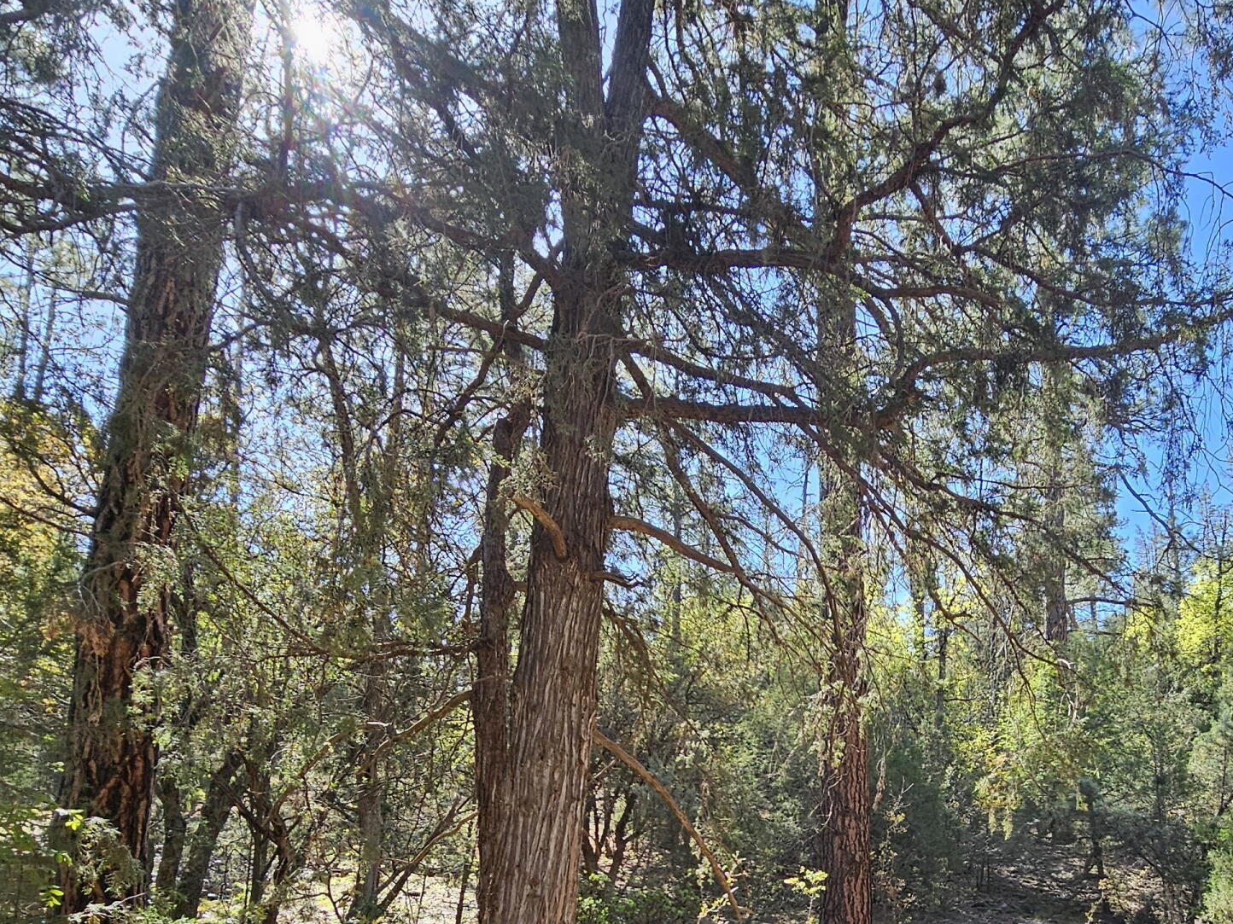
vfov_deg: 46.5
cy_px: 827
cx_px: 912
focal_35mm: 27
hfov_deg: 61.9
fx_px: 962
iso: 50
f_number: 2.2
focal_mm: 2.2
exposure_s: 1/404
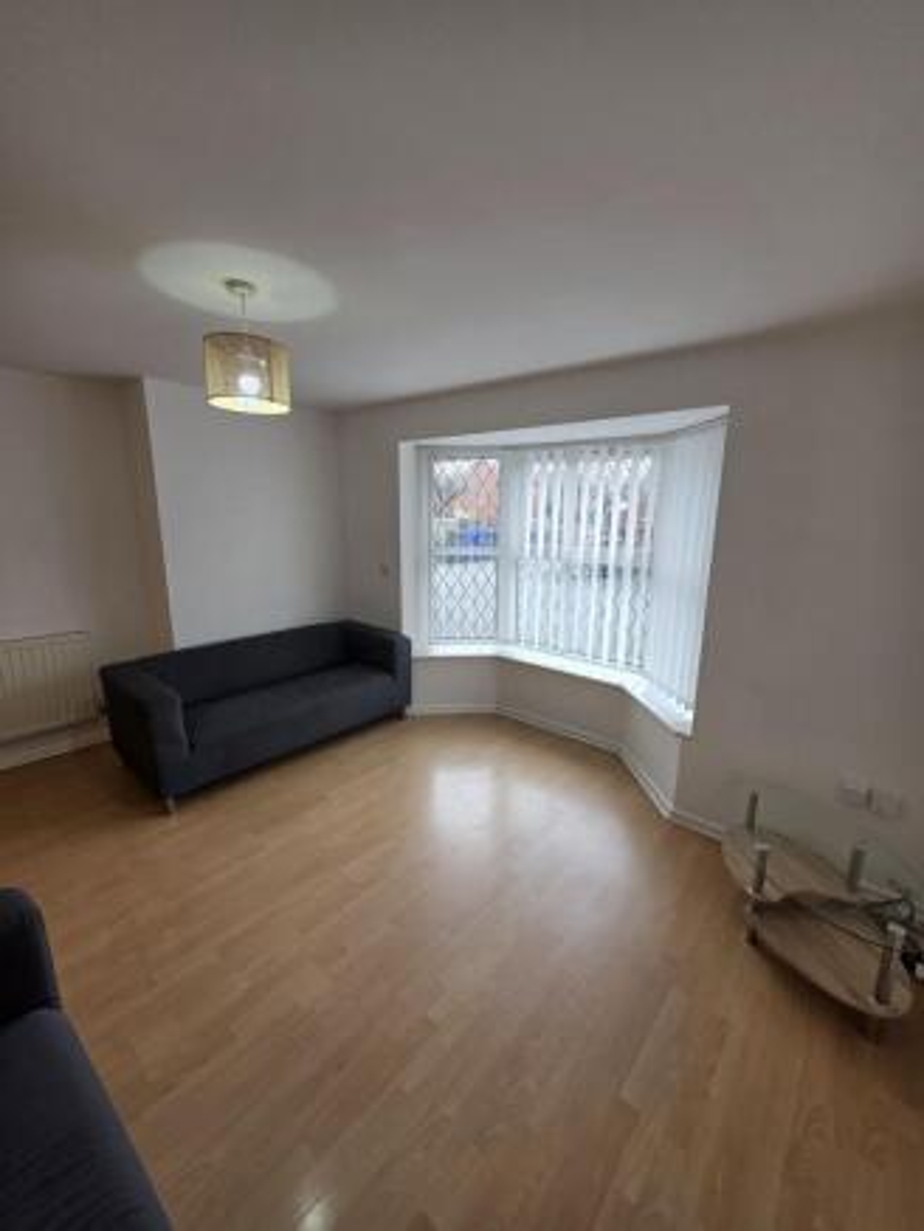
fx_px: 462
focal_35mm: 13
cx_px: 462
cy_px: 616
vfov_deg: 106.2
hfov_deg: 89.9
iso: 50
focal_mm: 2.2
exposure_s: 1/101
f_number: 1.9
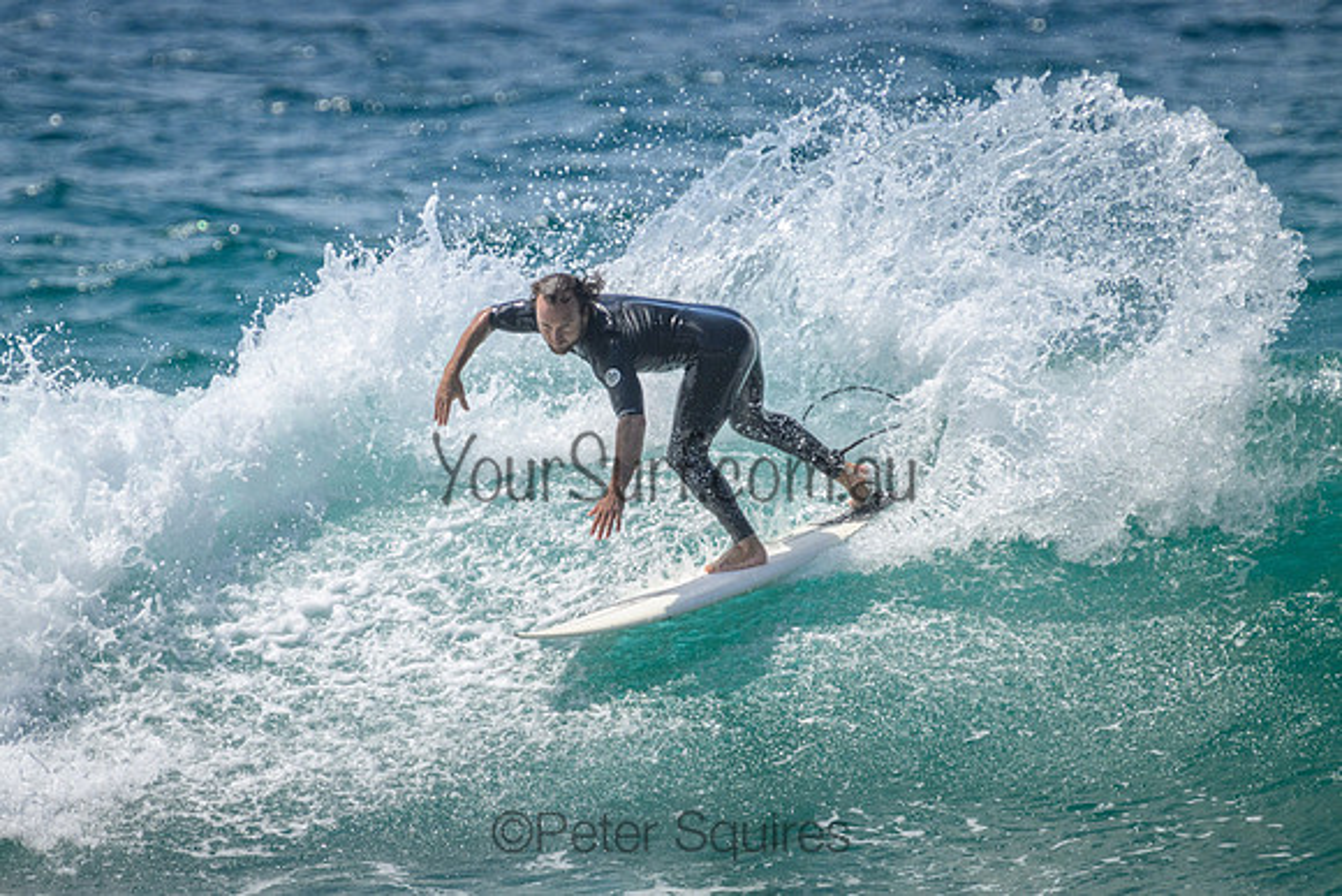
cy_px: 523
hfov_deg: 2.2
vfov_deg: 1.5
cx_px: 595
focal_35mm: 943
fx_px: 35147
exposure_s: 1/2000
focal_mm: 800
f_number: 11
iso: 560
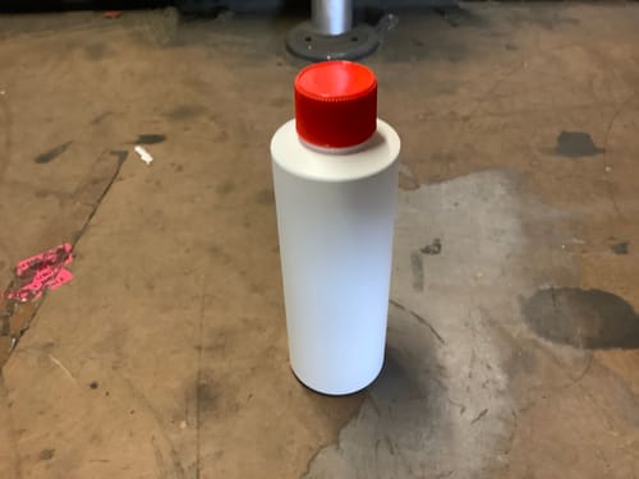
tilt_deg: -40.6
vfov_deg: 45.4
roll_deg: +2.5
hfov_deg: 58.4
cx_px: 320
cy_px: 240
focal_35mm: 31
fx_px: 572
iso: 250
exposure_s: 1/50
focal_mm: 3.3
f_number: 2.4
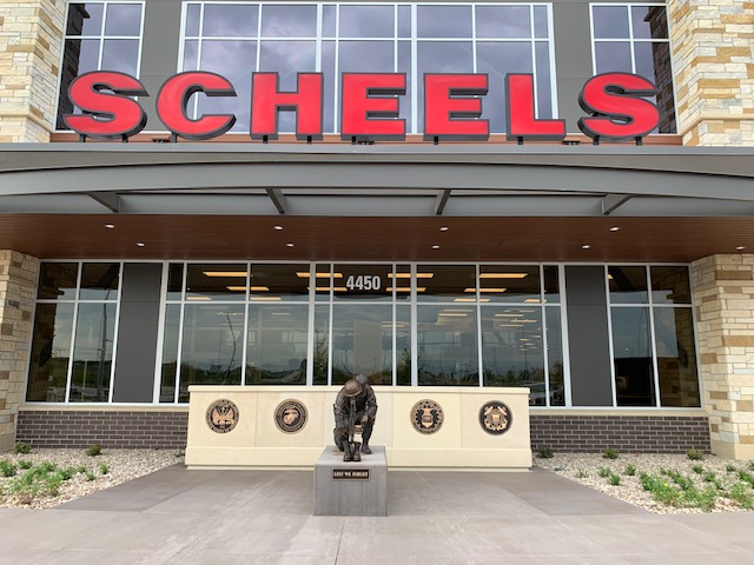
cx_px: 377
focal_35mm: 26
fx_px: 566
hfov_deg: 67.3
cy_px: 282
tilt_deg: +10.4
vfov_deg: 53.1
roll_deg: -1.8
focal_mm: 4.25
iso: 25
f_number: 1.8
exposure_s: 1/507
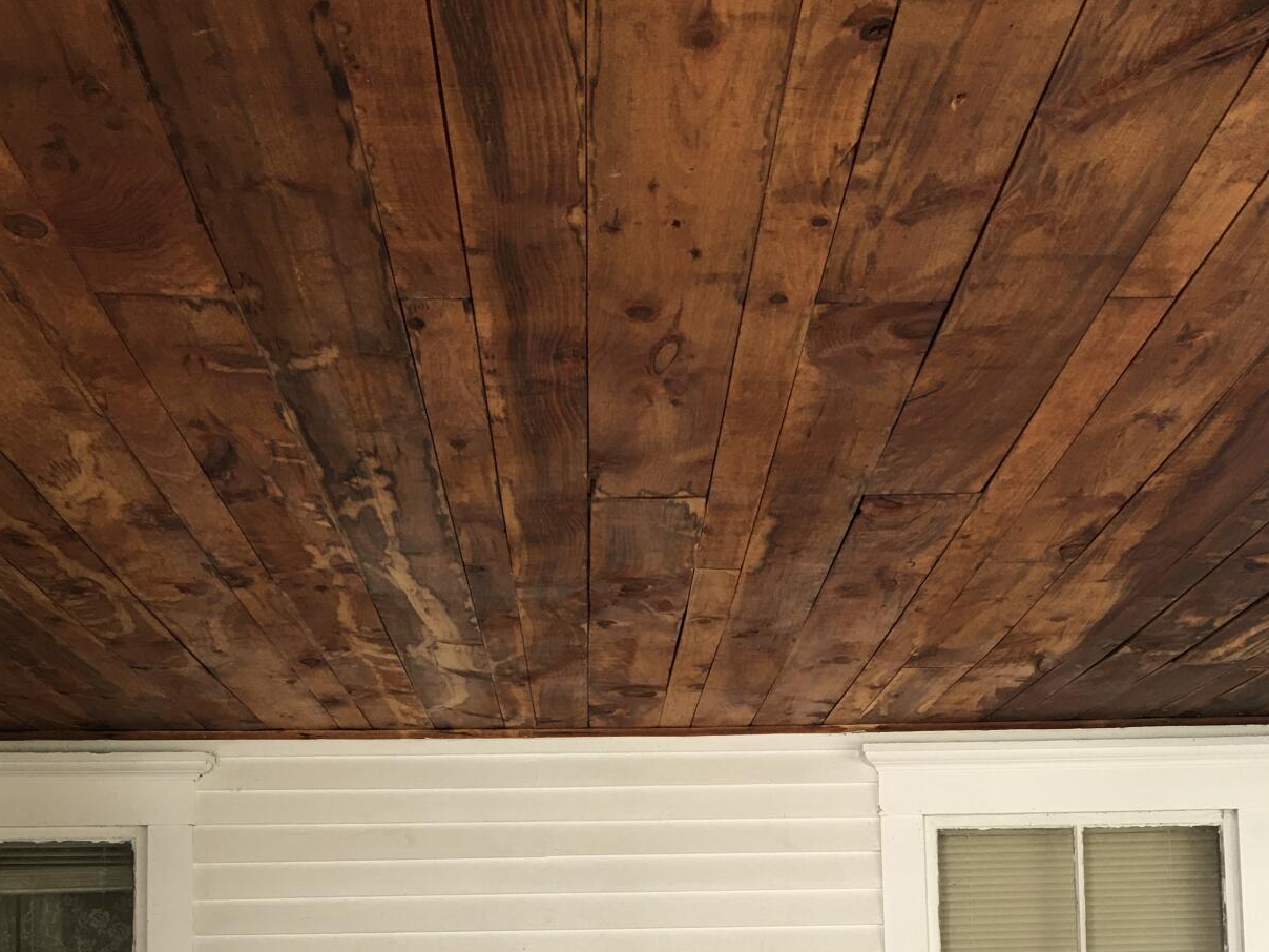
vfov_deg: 28.1
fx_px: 1760
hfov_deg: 39.7
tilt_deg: +5.5
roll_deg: +1.4
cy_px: 996
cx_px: 640
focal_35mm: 48
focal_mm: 4.15
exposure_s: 1/30
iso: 25
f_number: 2.2
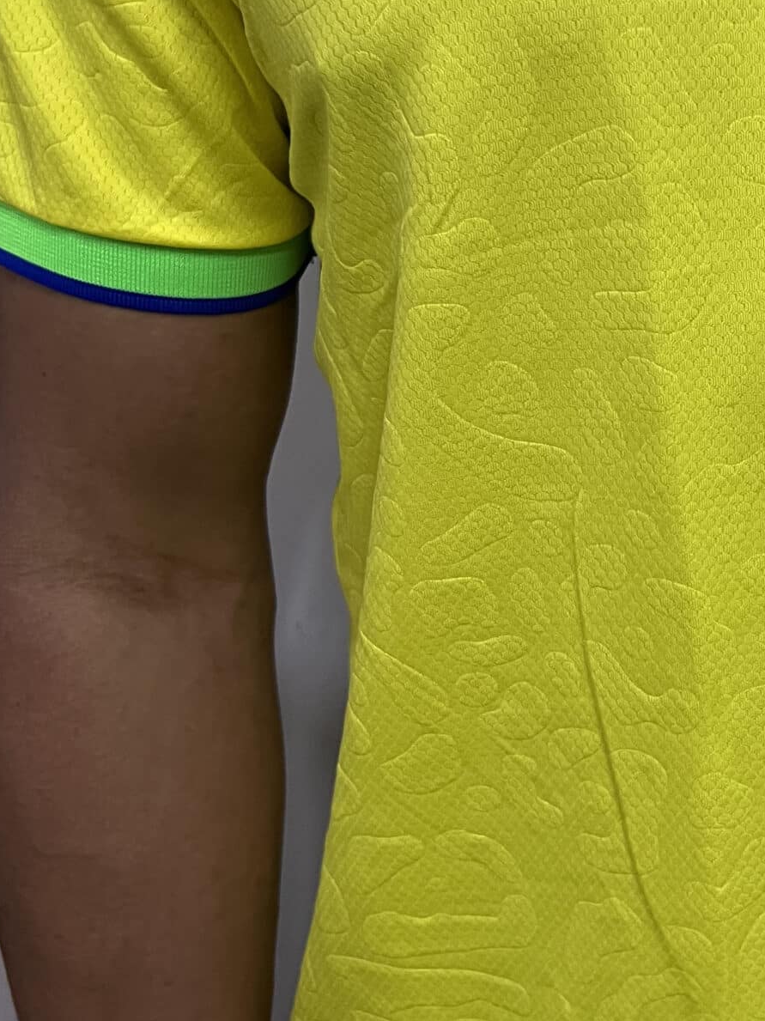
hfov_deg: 24.5
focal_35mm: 56
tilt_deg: -16.1
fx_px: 1651
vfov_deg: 33.9
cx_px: 817
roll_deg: +2.5
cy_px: 295
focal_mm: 5.7
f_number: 1.5
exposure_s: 1/60
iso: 200
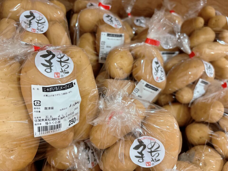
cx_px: 114
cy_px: 86
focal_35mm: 26
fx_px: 171
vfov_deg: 53.1
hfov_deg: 67.3
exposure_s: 1/60
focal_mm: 5.96
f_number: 1.6
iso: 320
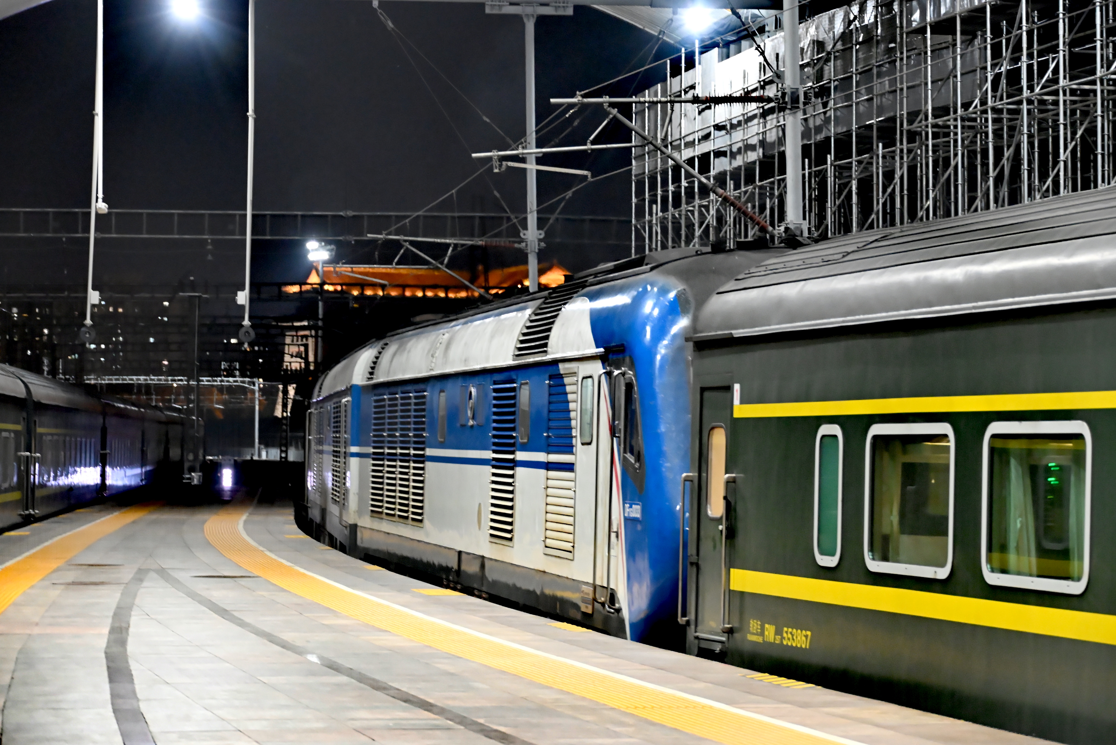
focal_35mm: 95
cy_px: 372
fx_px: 2946
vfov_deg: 14.4
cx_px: 558
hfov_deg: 21.4
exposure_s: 1/40
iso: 10000
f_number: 6.3
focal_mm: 95
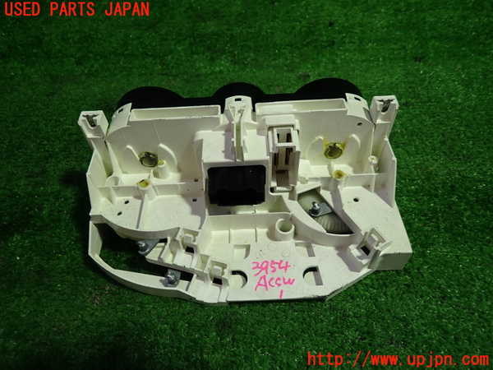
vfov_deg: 54.9
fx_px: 356
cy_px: 185
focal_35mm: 25
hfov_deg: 69.4
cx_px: 246
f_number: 2
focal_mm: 4.5
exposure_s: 1/60
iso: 125
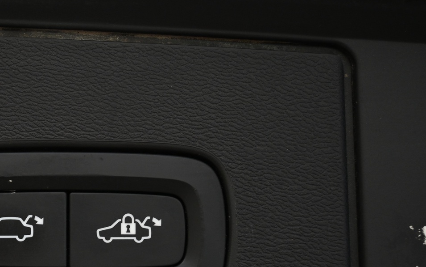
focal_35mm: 84
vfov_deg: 15.4
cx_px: 69
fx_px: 979
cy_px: 229
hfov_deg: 24.1
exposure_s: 1/50
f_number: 5
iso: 640
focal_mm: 32.5
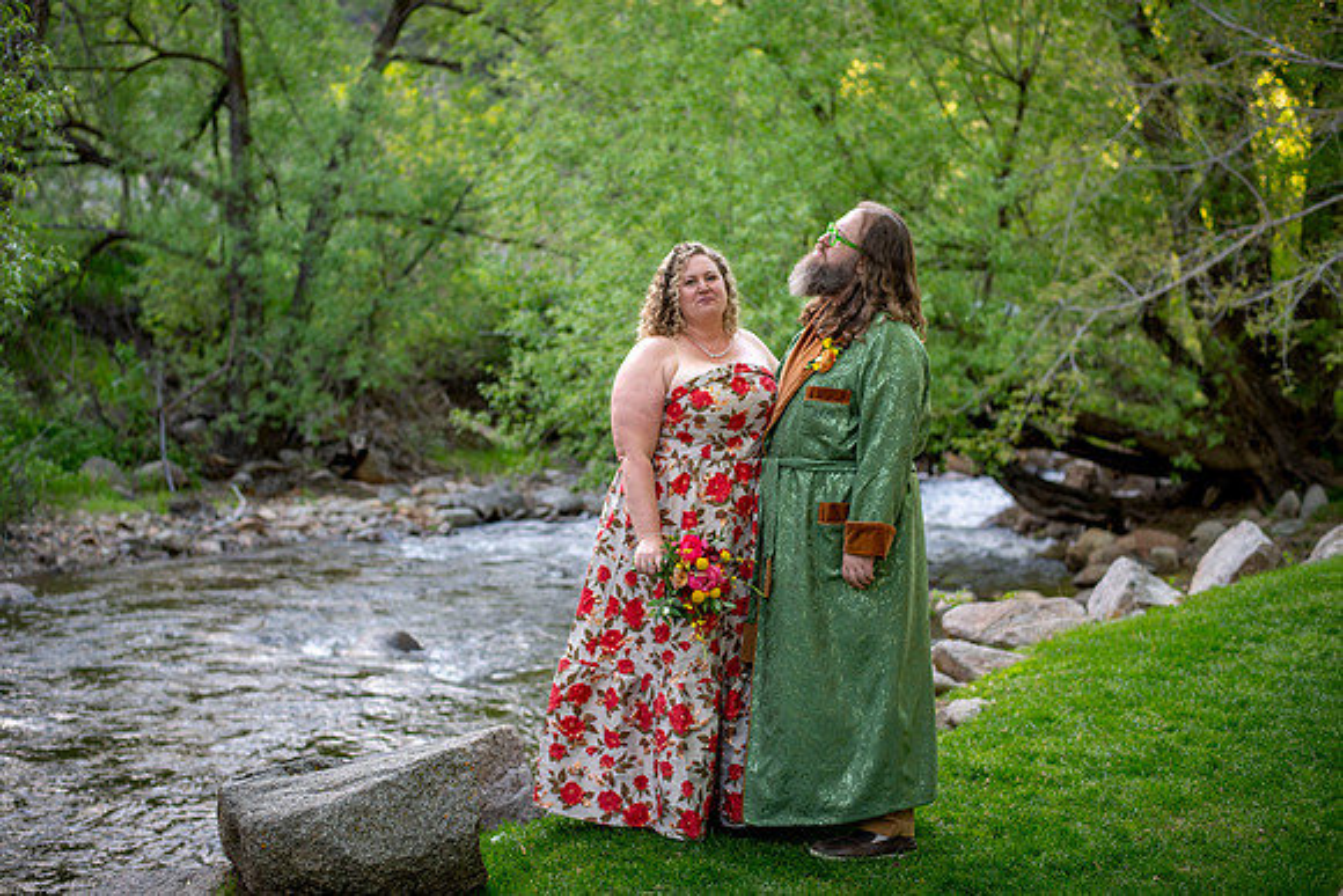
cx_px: 644
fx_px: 1969
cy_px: 435
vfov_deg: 25.6
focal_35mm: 53
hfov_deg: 37.7
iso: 160
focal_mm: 50
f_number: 2.8
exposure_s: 1/200
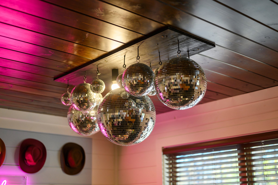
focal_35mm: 50
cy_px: 92
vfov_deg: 26.9
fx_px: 386
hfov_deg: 39.6
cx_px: 139
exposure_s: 1/500
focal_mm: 50
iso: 400
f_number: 1.8
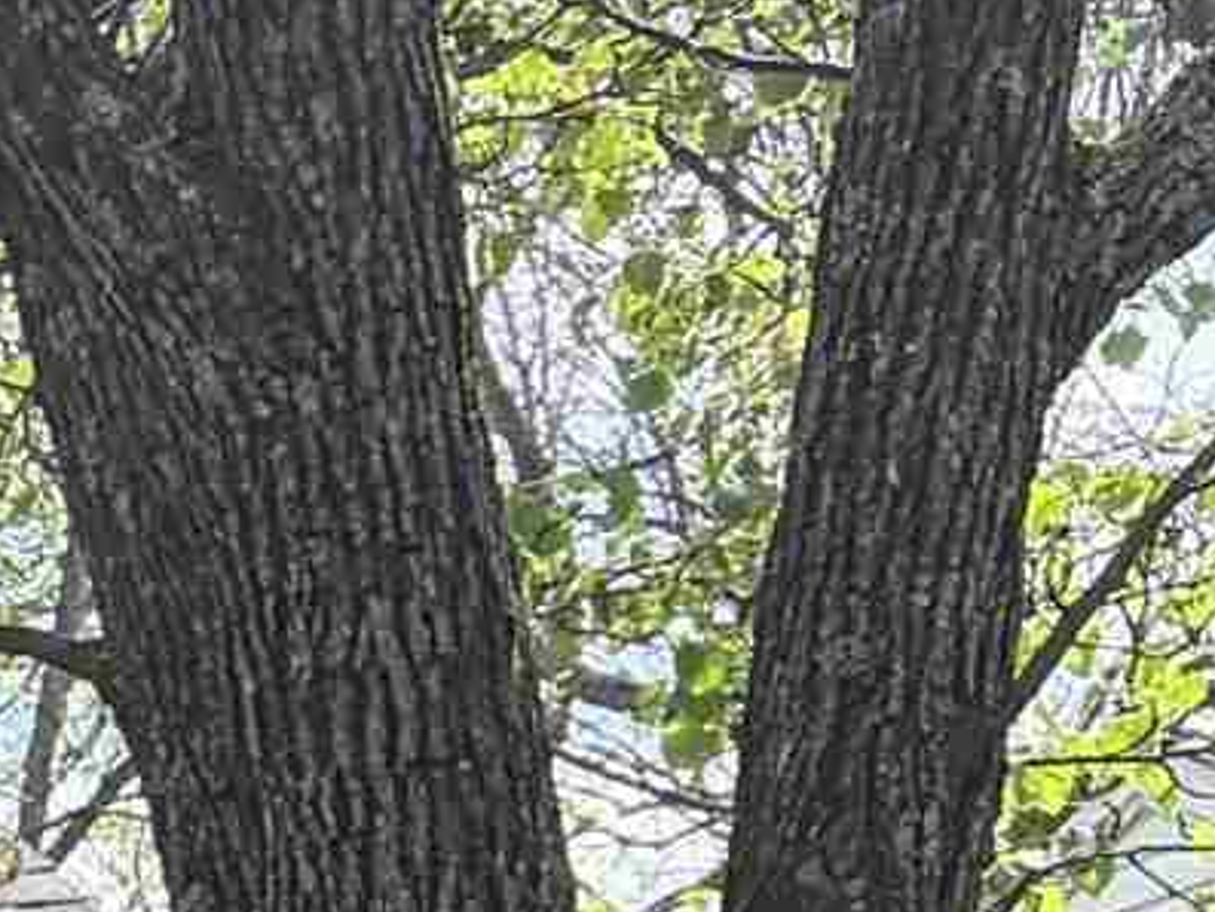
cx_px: -3262
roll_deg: +0.3
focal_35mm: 201
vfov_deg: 6.8
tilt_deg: +0.3
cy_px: 2516
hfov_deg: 7.6
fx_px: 7057
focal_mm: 5.96
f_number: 1.6
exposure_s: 1/2075
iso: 64
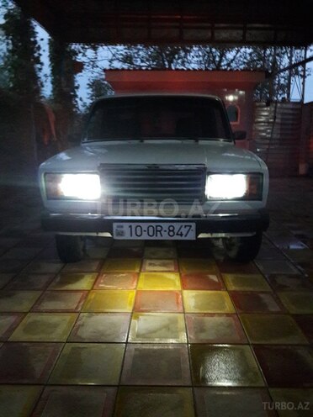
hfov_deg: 49.7
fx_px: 338
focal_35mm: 28
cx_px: 156
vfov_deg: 63.4
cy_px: 208
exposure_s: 1/17
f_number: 1.9
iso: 800
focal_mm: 3.7
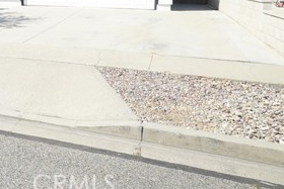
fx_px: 379
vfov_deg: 26.0
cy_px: -18
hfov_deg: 35.6
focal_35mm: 48
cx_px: -21
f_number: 10
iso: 800
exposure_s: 1/800
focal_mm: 14
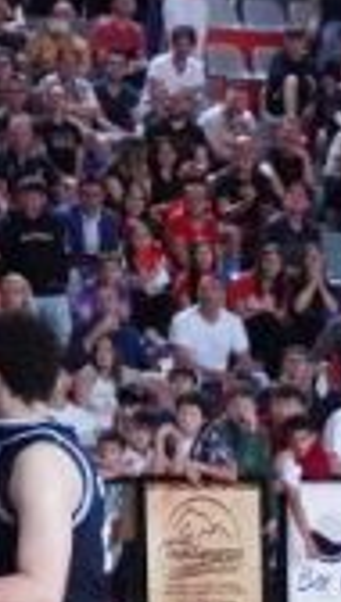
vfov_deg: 8.4
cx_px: 341
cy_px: 749
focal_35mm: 254
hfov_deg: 4.8
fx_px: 4067
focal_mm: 34
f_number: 4
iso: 5000
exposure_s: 1/1000
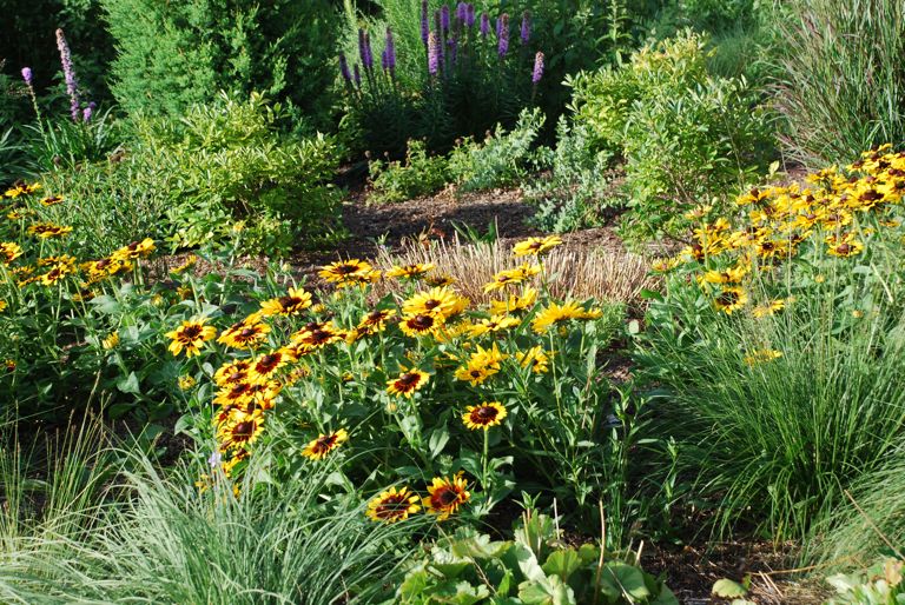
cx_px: 452
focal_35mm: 75
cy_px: 302
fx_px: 1888
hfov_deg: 27.0
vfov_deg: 18.2
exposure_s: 1/160
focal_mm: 50
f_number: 9
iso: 200
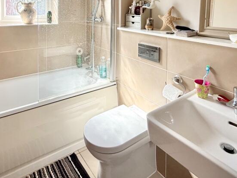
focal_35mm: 26
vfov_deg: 47.4
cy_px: 15
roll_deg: -0.2
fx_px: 178
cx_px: 110
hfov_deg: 67.2
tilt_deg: -1.1
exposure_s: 1/140
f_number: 2.2
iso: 64
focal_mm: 2.22
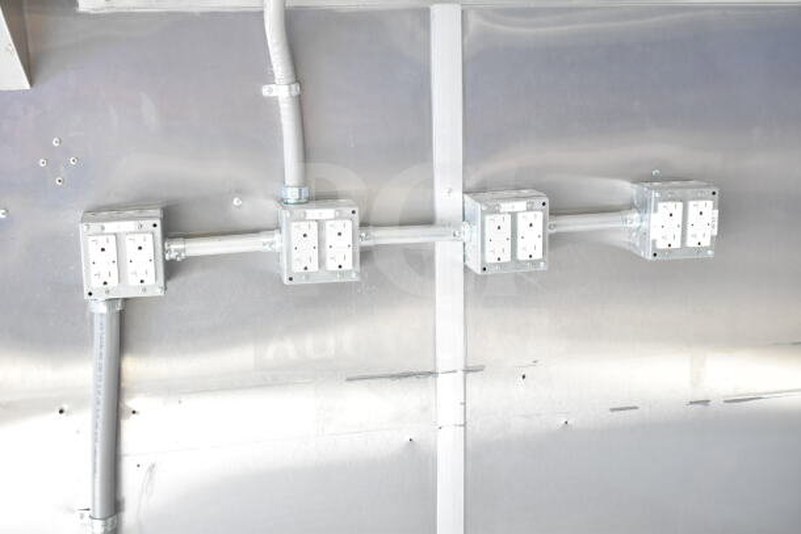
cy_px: 267
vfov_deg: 28.1
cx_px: 400
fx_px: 1068
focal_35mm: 48
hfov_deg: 41.1
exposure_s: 1/100
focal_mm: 32
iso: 1600
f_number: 5
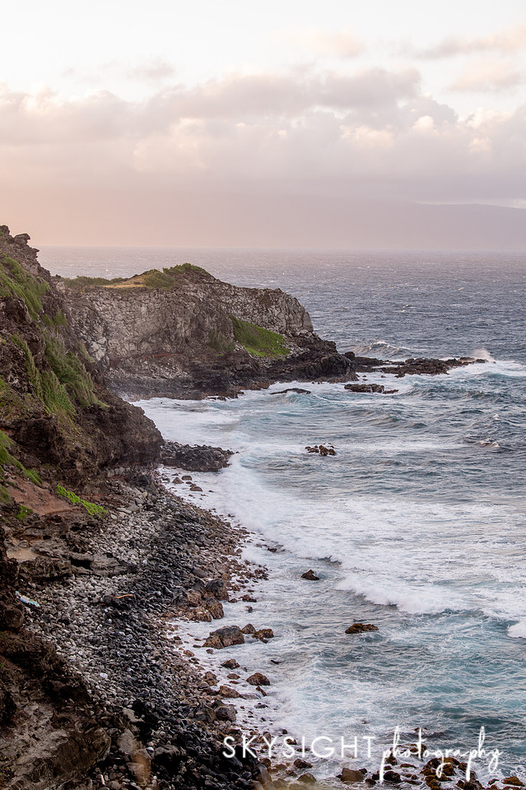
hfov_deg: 19.4
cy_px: 395
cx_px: 263
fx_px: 1536
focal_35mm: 70
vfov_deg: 28.9
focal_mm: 70
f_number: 7.1
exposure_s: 1/160
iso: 500
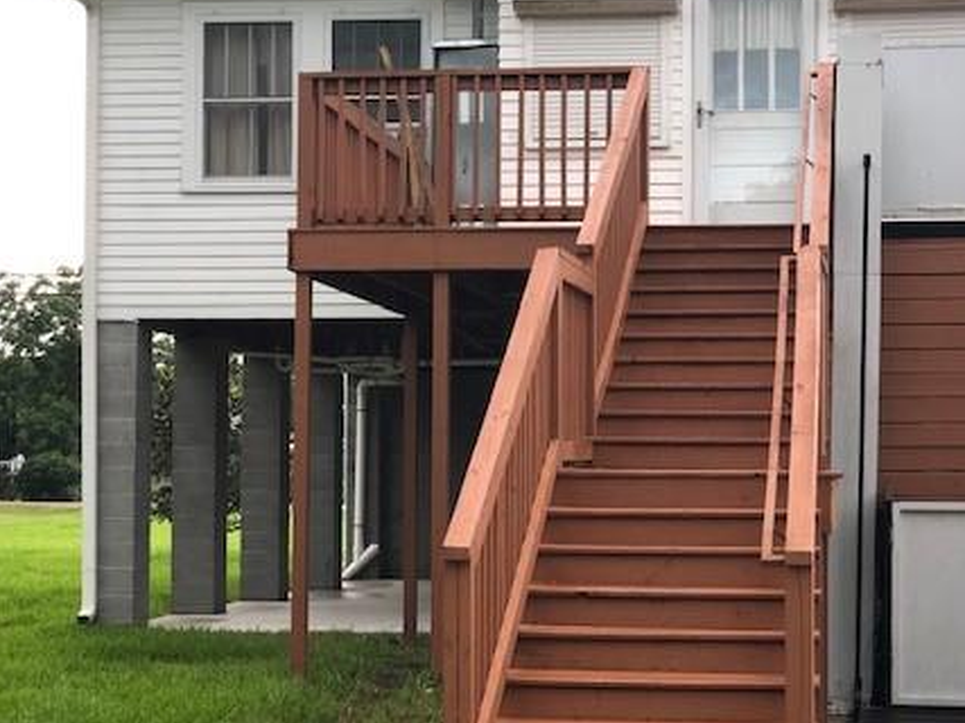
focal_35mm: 78
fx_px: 2174
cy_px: 400
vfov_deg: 18.9
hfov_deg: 24.9
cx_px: 628
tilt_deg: +3.0
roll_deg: +1.3
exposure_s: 1/60
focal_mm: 6
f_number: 2.4
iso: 16
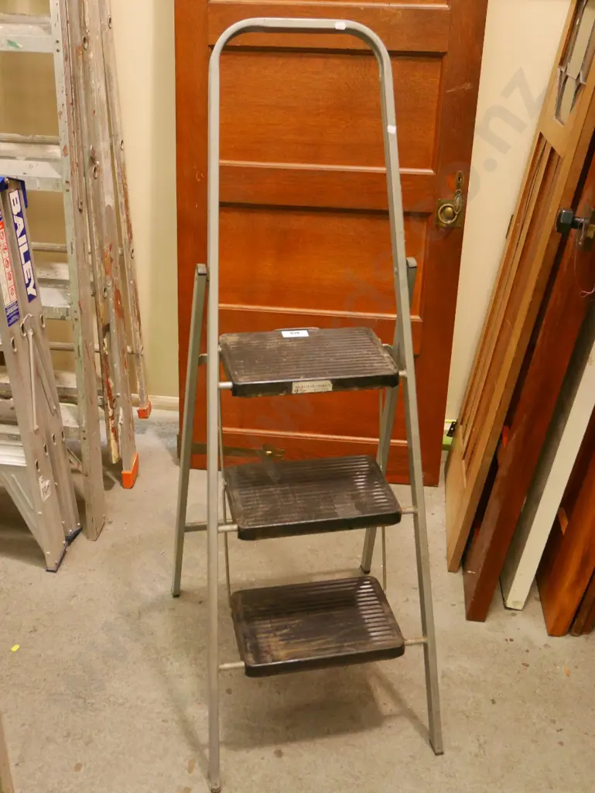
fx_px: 824
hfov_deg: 39.7
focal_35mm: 36
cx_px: 298
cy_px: 396
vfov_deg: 51.3
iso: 3200
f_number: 4.2
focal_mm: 18
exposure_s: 1/50
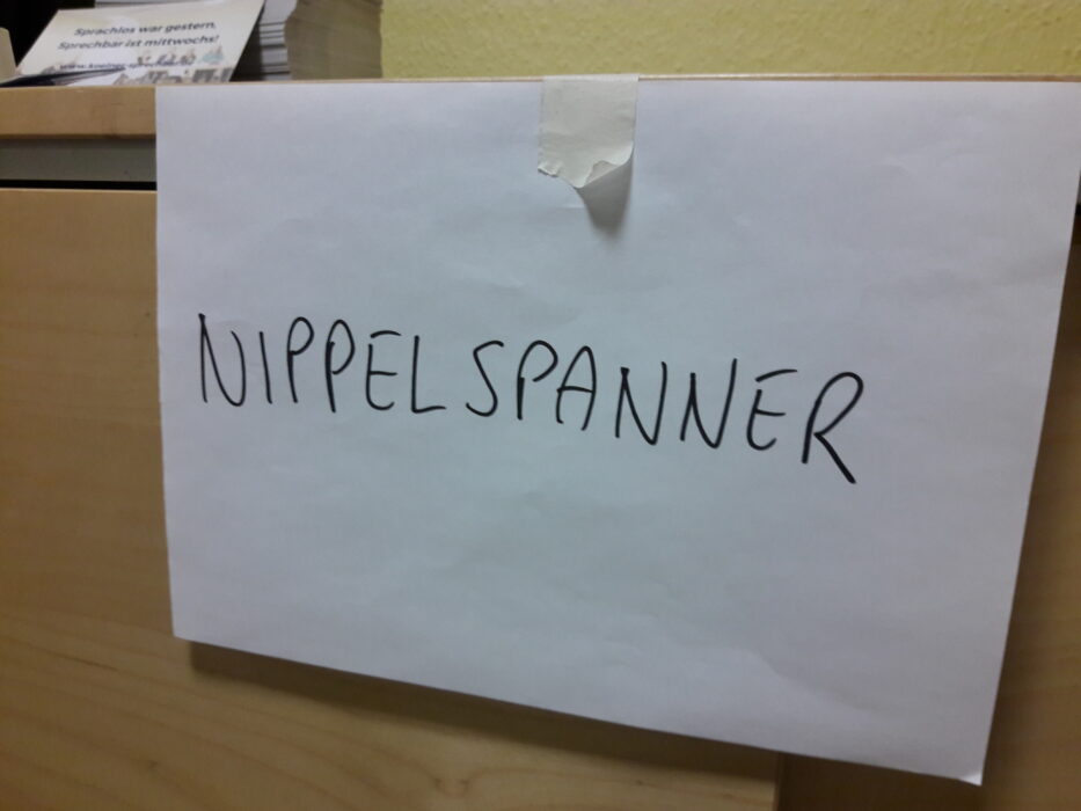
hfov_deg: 63.4
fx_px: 875
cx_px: 540
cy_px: 406
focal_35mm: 28
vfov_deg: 49.8
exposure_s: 1/33
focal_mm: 3.7
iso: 100
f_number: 1.9
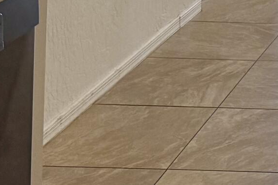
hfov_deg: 13.1
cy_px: -218
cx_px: 592
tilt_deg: -2.6
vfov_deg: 9.6
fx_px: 1011
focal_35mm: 131
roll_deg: -2.9
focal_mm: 6.76
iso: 160
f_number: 1.78
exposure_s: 1/208
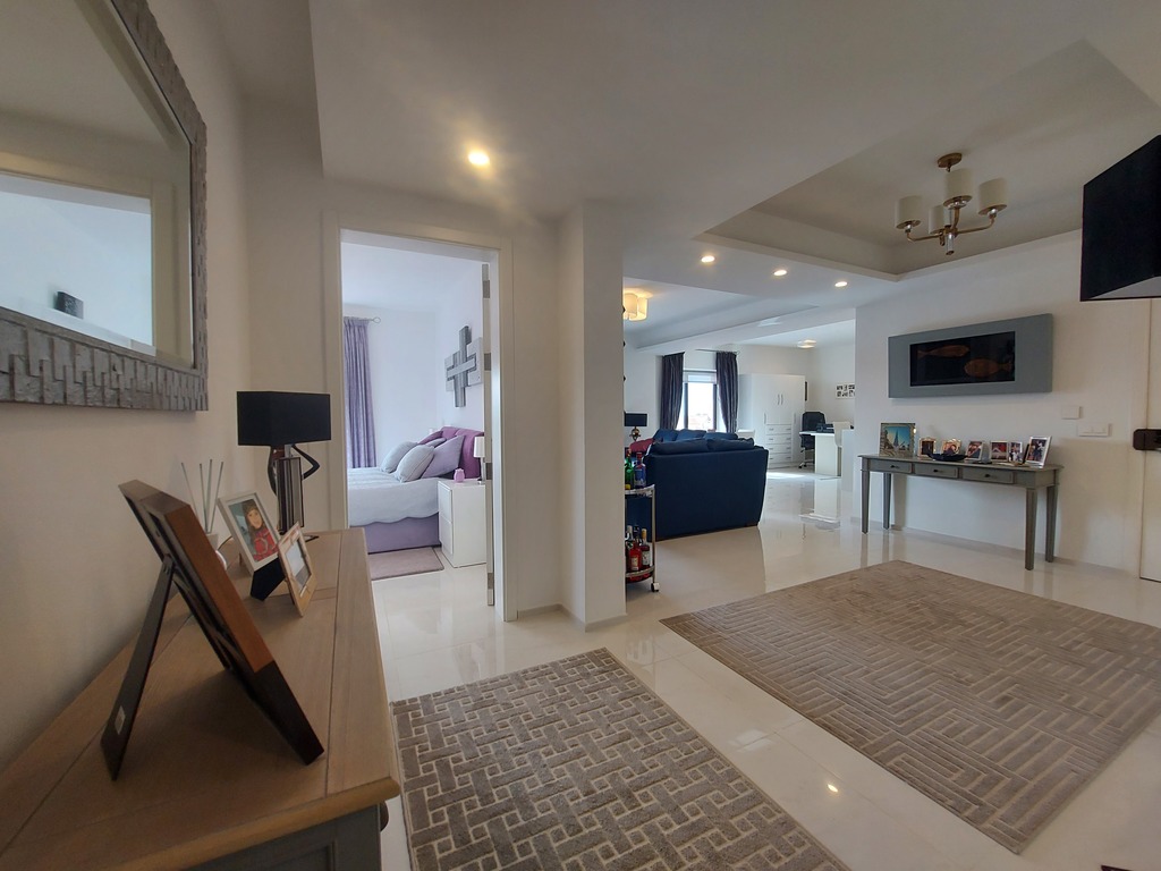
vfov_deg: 89.9
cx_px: 580
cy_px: 436
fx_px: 436
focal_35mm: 13
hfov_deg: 106.2
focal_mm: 1.74
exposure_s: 1/100
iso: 64
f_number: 2.2
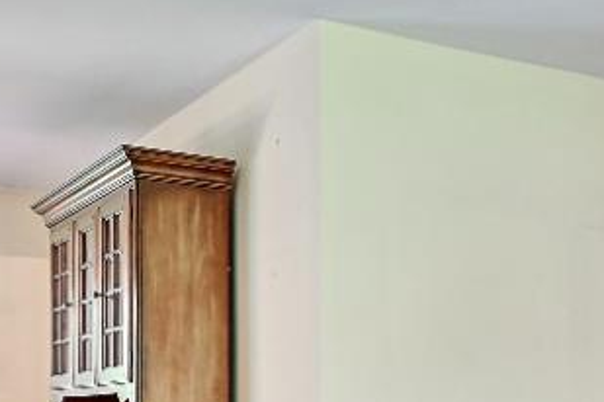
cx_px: 528
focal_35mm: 68
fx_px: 1141
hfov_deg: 28.6
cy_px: 436
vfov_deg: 19.2
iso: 400
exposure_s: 1/3.33
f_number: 8
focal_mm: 14
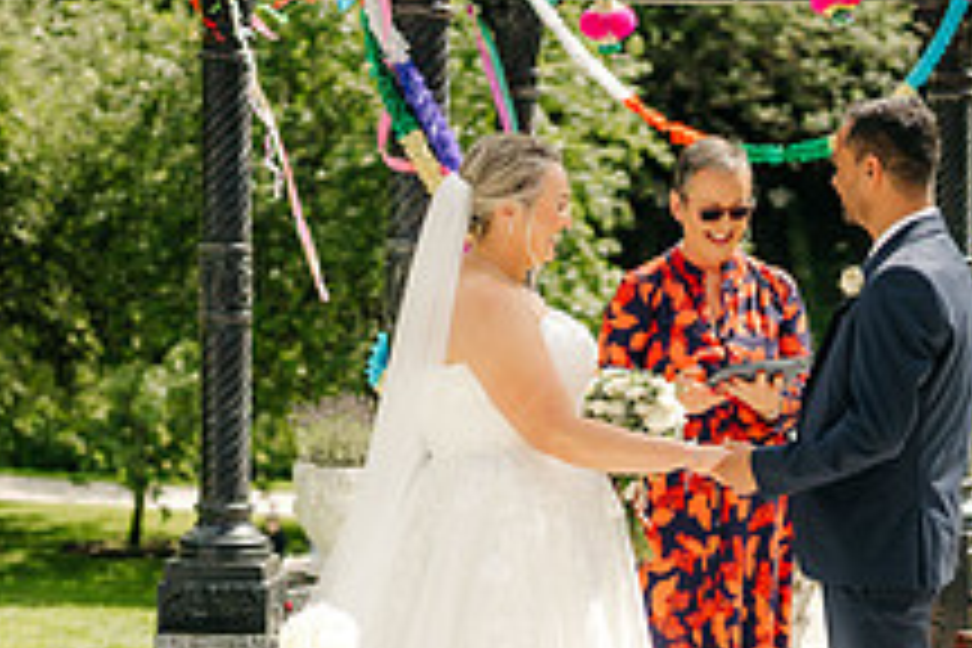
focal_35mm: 94
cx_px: 580
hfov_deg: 21.7
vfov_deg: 14.5
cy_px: 367
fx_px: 2538
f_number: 1.4
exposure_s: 1/5000
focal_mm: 35
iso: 100
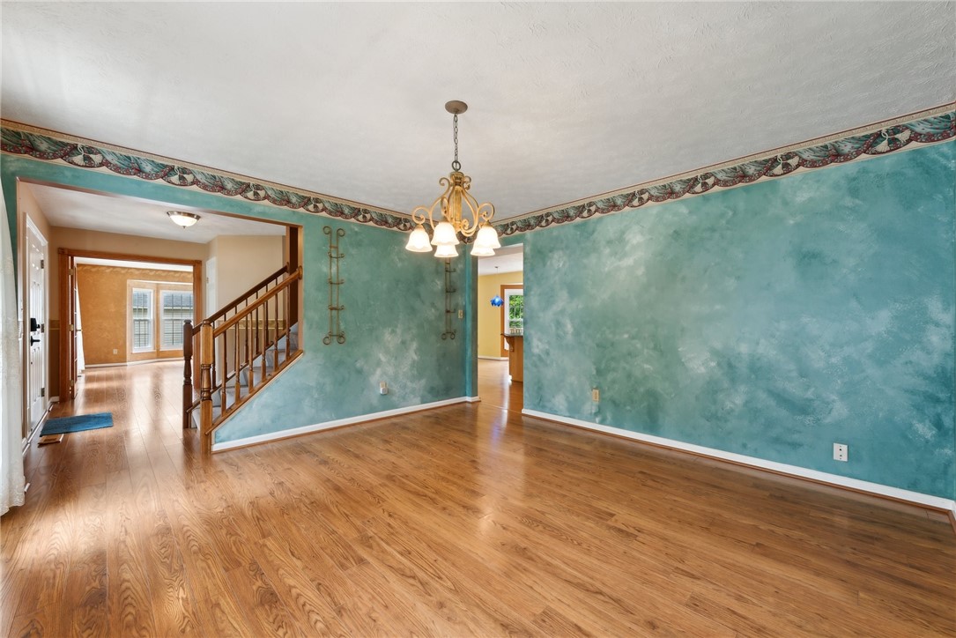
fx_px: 372
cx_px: 478
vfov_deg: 81.2
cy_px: 319
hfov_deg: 104.2
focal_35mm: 14
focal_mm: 14
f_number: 11
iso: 50
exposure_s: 1/2.5
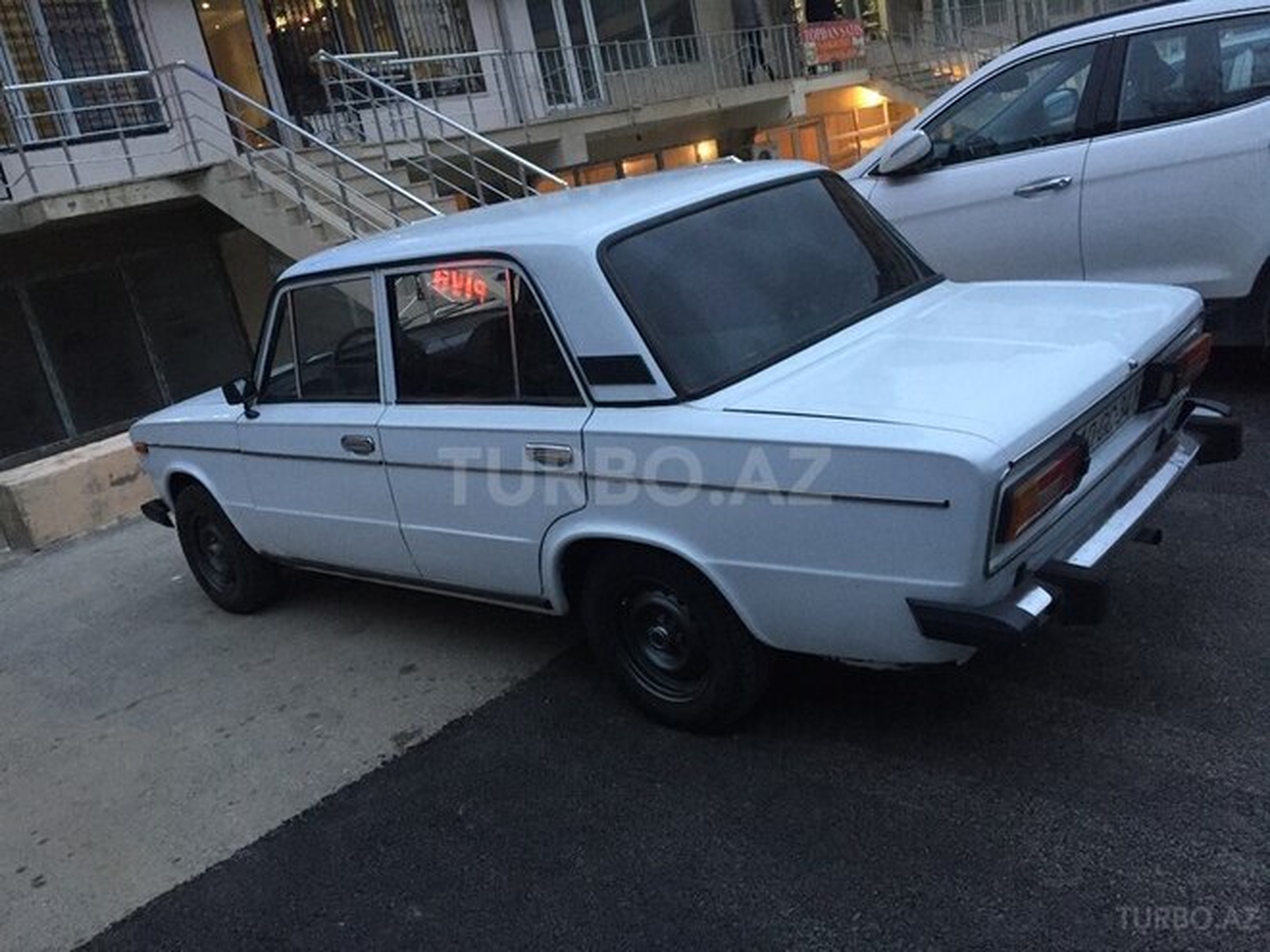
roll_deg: +12.4
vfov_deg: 48.2
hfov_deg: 61.7
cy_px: 476
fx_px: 1064
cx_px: 635
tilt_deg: -15.6
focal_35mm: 29
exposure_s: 1/33
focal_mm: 4.15
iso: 200
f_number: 2.2
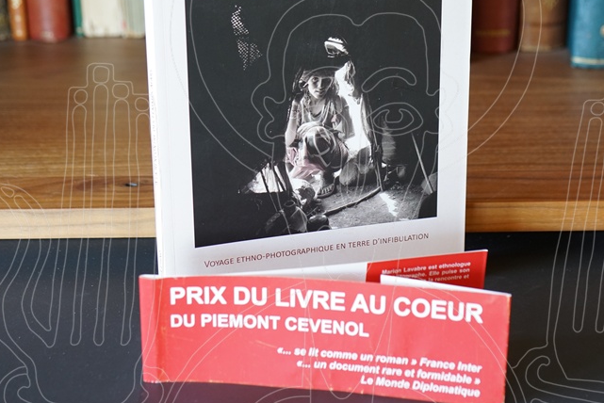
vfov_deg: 17.4
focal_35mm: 78
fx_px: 1309
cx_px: 352
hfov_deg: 25.9
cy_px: 119
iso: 1000
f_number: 4
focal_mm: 50
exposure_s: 1/160
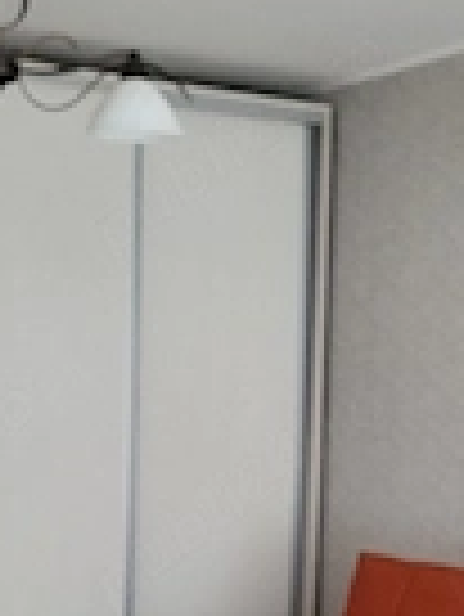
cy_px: 549
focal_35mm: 76
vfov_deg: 24.9
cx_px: 329
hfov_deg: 19.3
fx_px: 1356
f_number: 1.8
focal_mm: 5.4
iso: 320
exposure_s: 1/50.3
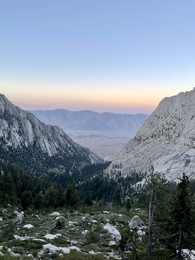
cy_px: 117
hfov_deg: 48.2
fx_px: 218
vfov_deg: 61.5
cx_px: 97
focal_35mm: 29
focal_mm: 4.2
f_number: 1.6
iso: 32
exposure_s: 1/129
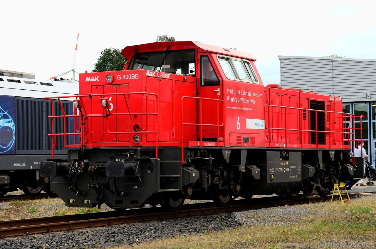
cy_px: 124
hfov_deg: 23.4
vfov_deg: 15.6
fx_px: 907
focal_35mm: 87
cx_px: 188
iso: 800
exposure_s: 1/640
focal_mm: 58
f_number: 9
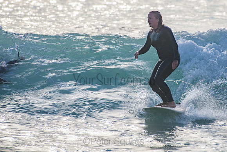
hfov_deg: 3.4
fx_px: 3813
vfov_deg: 2.3
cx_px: 137
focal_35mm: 605
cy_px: 60
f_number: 7.1
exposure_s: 1/2000
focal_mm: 500
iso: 64
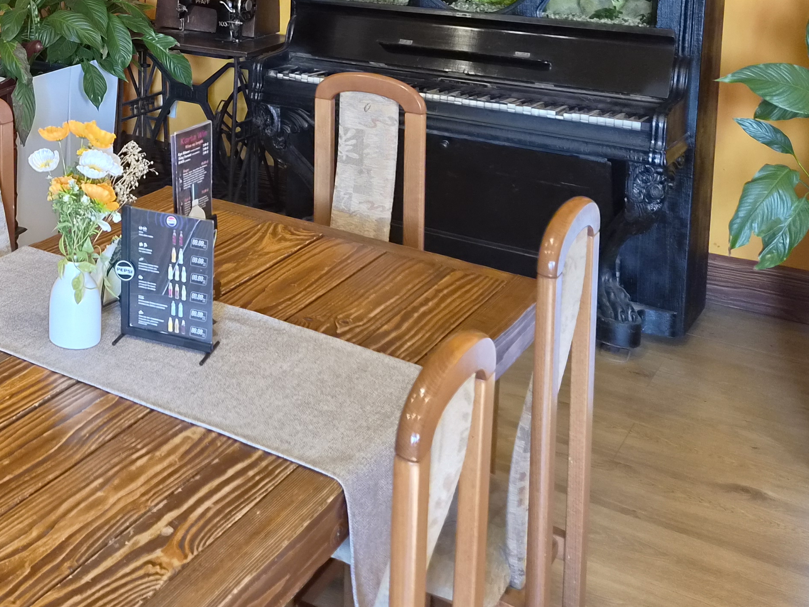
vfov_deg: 27.6
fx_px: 1145
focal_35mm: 49
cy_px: -31
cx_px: 53
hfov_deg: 36.1
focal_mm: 5.4
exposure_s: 1/100
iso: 500
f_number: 1.8
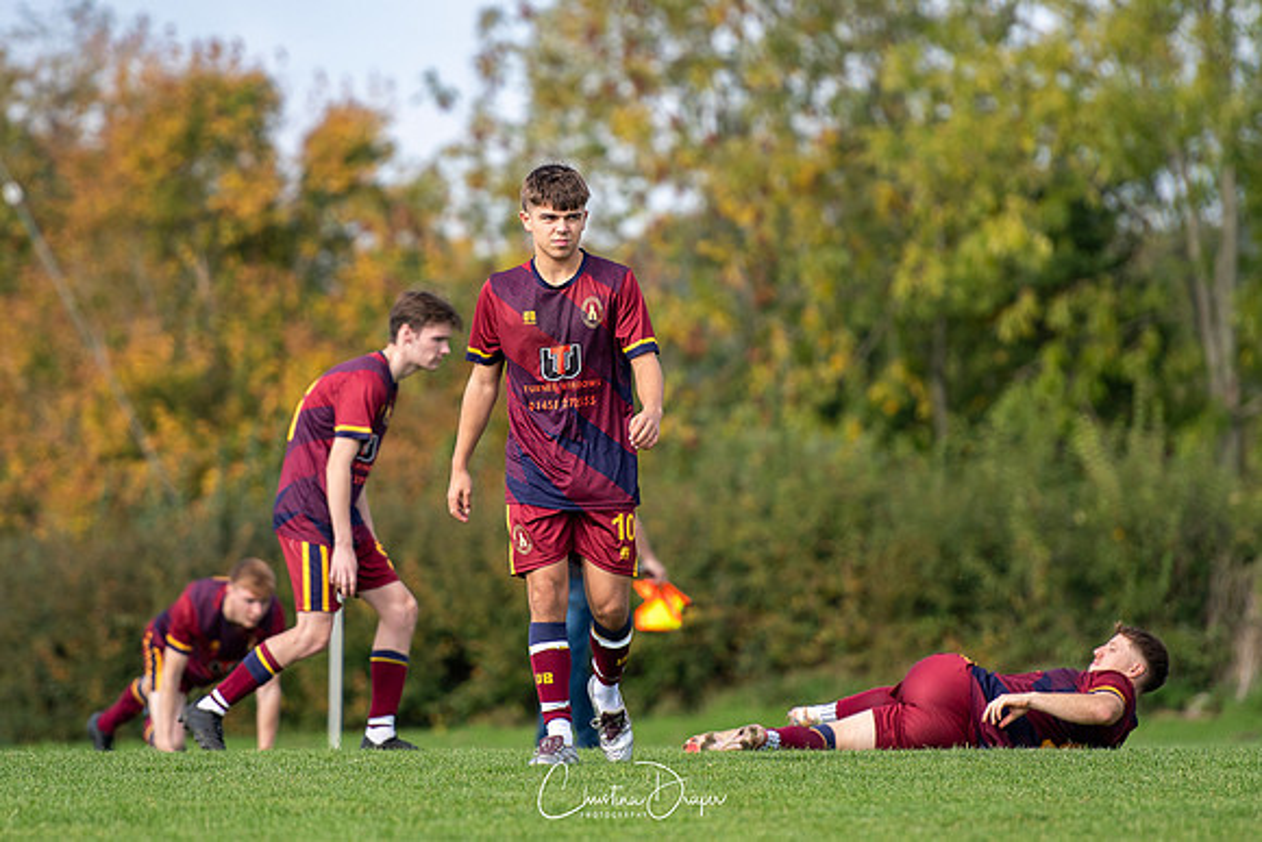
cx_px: 563
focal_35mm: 367
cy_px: 342
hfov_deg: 5.6
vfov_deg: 3.8
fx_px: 12857
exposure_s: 1/1600
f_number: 2.8
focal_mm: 200
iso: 200
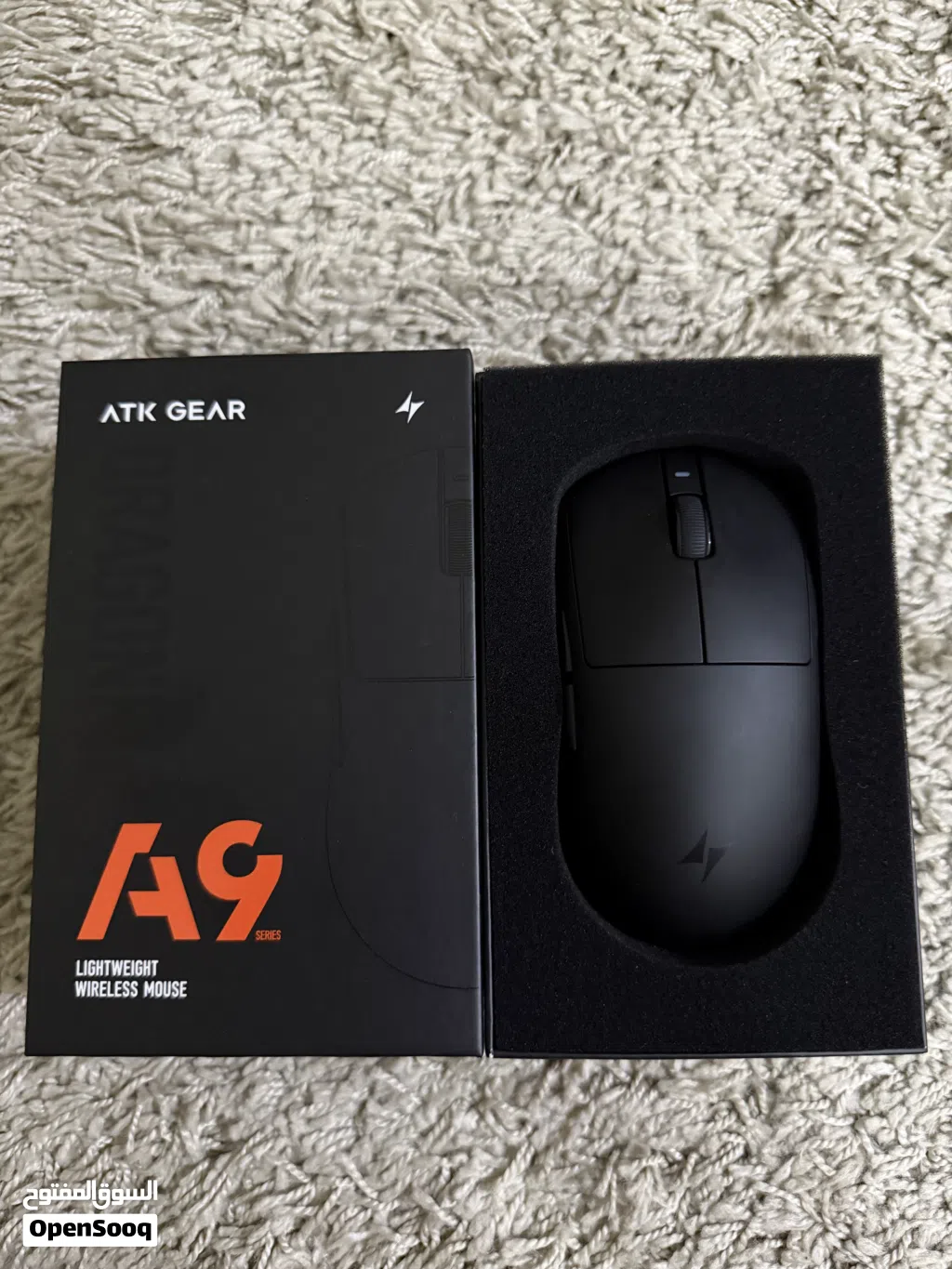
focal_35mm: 24
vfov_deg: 71.6
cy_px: 634
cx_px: 476
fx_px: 880
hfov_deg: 56.8
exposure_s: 1/30
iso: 1250
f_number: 1.78
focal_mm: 6.76
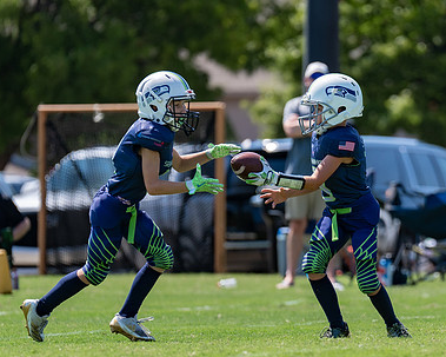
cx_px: 366
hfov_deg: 3.7
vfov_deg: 3.0
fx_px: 6902
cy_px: 226
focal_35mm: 523
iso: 100
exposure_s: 1/1600
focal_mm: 200
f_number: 2.8
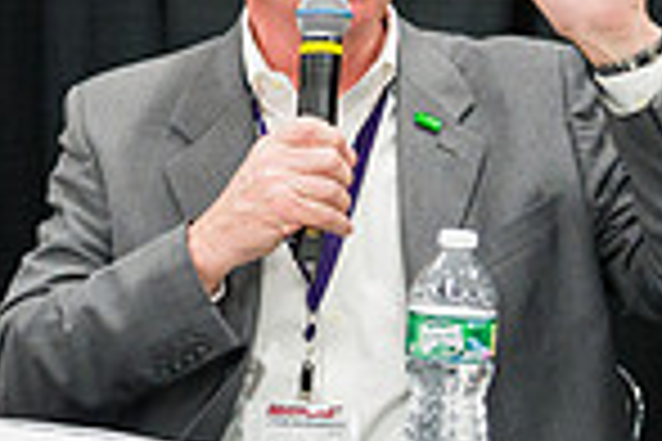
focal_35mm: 150
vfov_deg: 9.1
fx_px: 2758
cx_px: -297
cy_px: 212
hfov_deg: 13.0
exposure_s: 1/400
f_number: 4
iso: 3200
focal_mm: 38
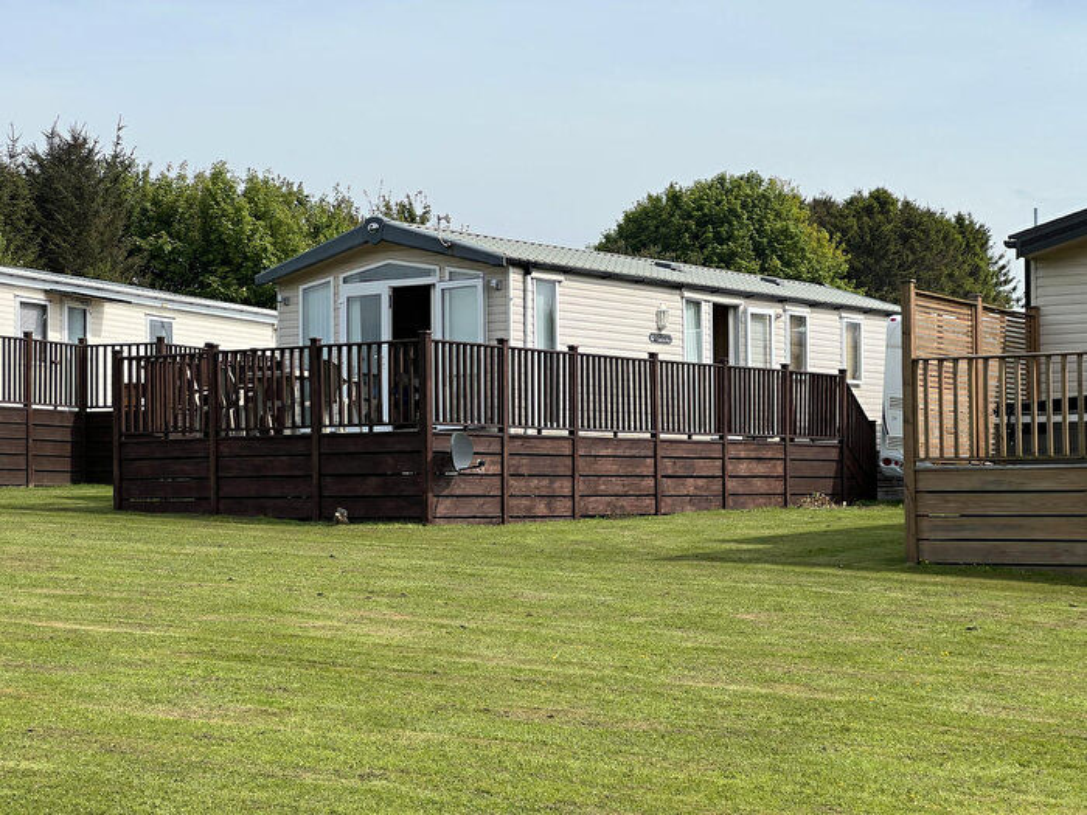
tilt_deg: +2.8
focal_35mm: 77
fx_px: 2418
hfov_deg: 25.3
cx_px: 544
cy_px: 408
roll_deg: +0.2
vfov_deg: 19.1
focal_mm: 9
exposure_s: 1/717
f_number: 2.8
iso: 32
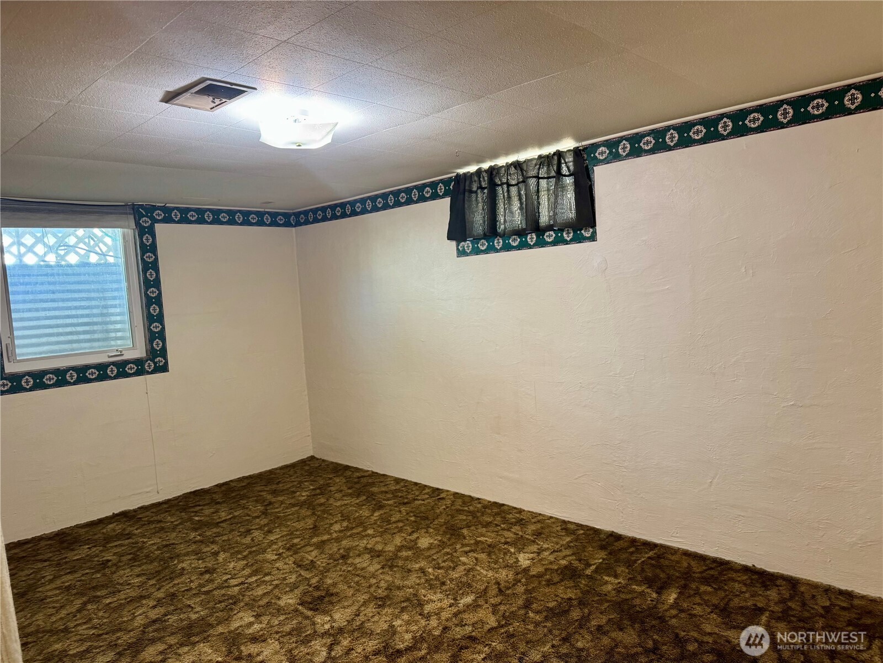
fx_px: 612
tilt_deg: -5.6
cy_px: 332
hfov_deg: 71.6
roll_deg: +3.2
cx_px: 442
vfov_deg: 56.8
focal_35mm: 24
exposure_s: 1/60
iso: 320
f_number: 1.78
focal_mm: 6.76
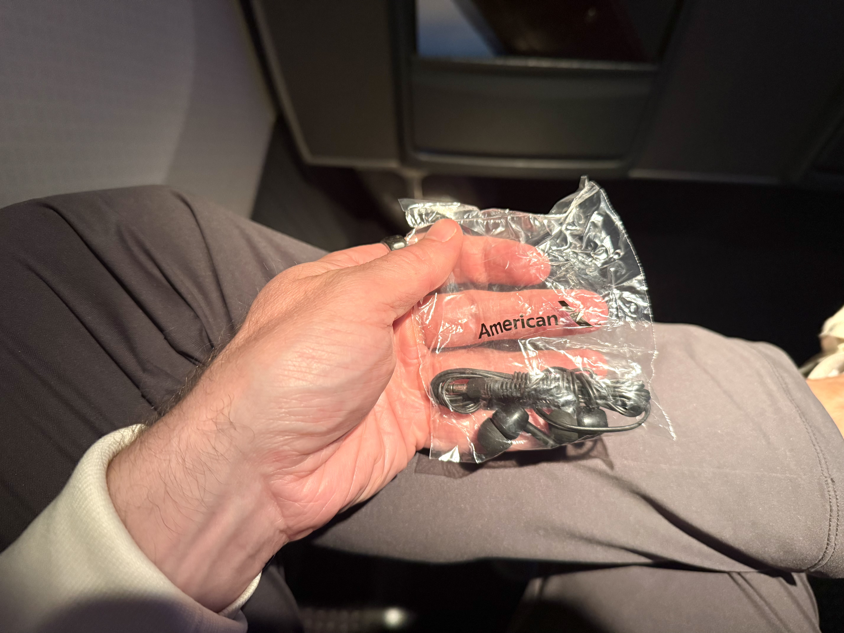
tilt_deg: -58.4
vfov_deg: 56.8
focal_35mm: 24
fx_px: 585
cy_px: 316
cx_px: 422
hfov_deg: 71.6
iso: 500
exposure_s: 1/57
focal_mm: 6.76
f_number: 1.78
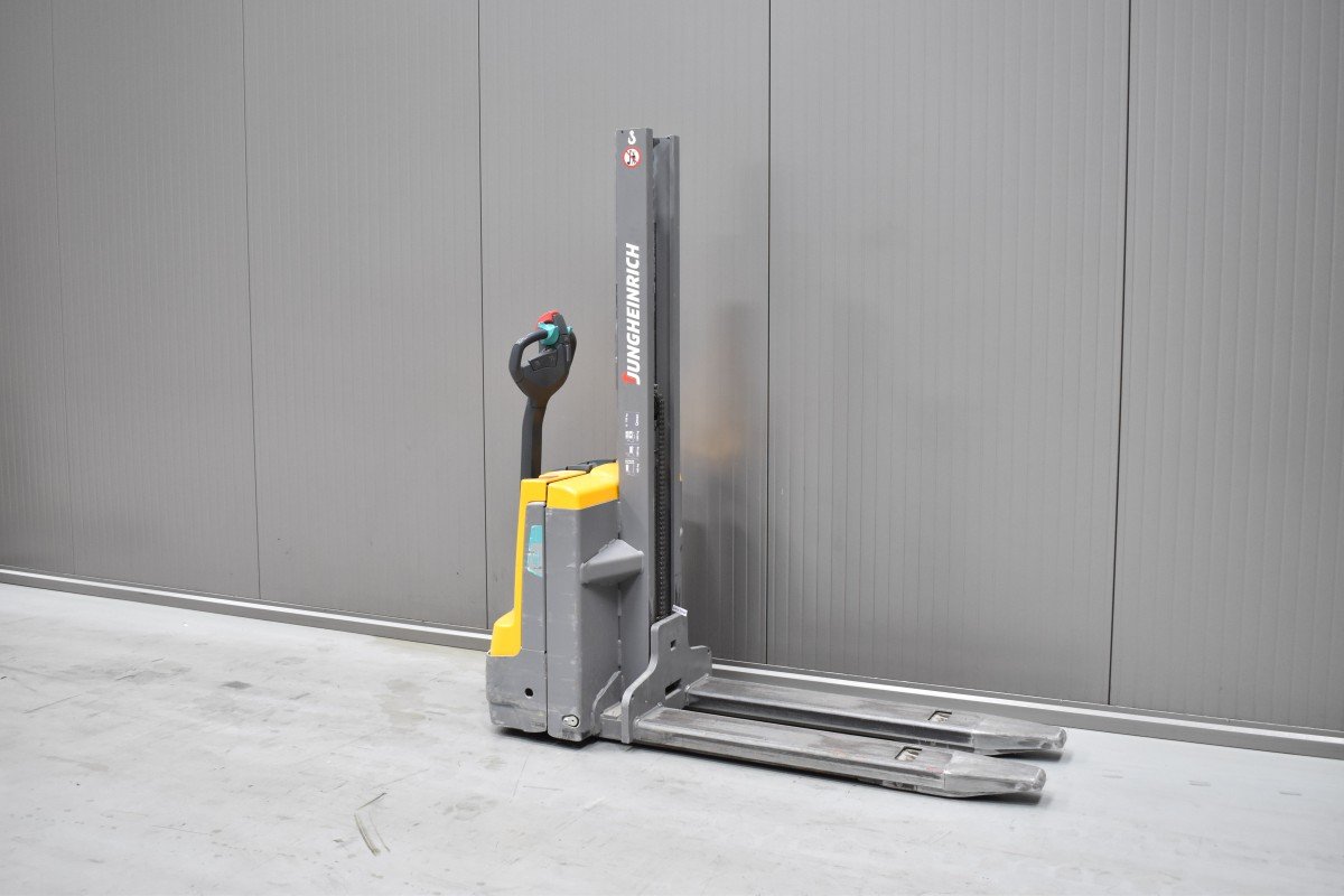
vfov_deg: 38.4
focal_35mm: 34
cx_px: 672
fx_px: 1288
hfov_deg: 55.1
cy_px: 448
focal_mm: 23
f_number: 5
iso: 1250
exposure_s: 1/40
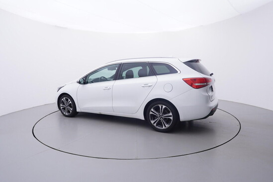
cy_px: 91
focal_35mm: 22
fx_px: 171
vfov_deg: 56.2
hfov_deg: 77.3
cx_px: 136
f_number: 5
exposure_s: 1/80
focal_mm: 15
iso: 200
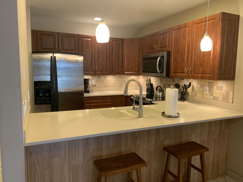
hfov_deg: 67.3
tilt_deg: -6.5
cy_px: 91
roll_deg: -2.3
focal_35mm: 26
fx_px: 183
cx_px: 122
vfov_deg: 53.1
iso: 160
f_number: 1.8
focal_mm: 4.25
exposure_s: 1/60
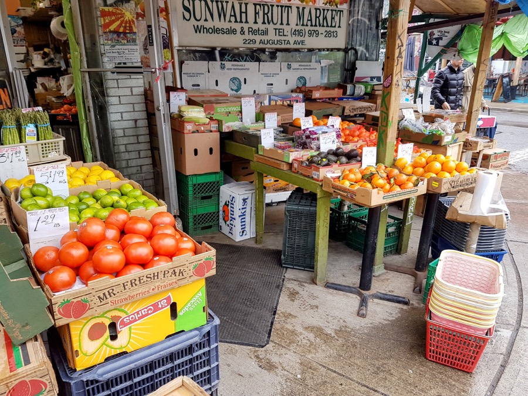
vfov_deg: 53.1
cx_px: 264
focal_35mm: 26
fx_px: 397
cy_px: 198
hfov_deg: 67.3
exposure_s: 1/216
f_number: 1.7
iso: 40
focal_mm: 4.2
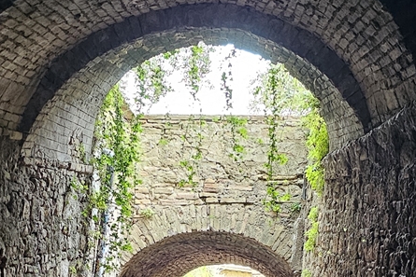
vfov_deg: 15.3
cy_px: 333
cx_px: 196
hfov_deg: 23.6
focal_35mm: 86
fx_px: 994
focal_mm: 6.3
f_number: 1.7
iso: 1000
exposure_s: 1/100
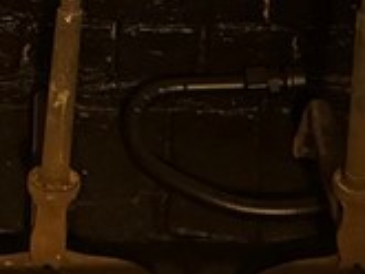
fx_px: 1572
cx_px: 195
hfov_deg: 13.2
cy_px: -217
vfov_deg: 9.5
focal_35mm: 149
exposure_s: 1/60
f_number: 1.78
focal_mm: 6.76
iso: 800
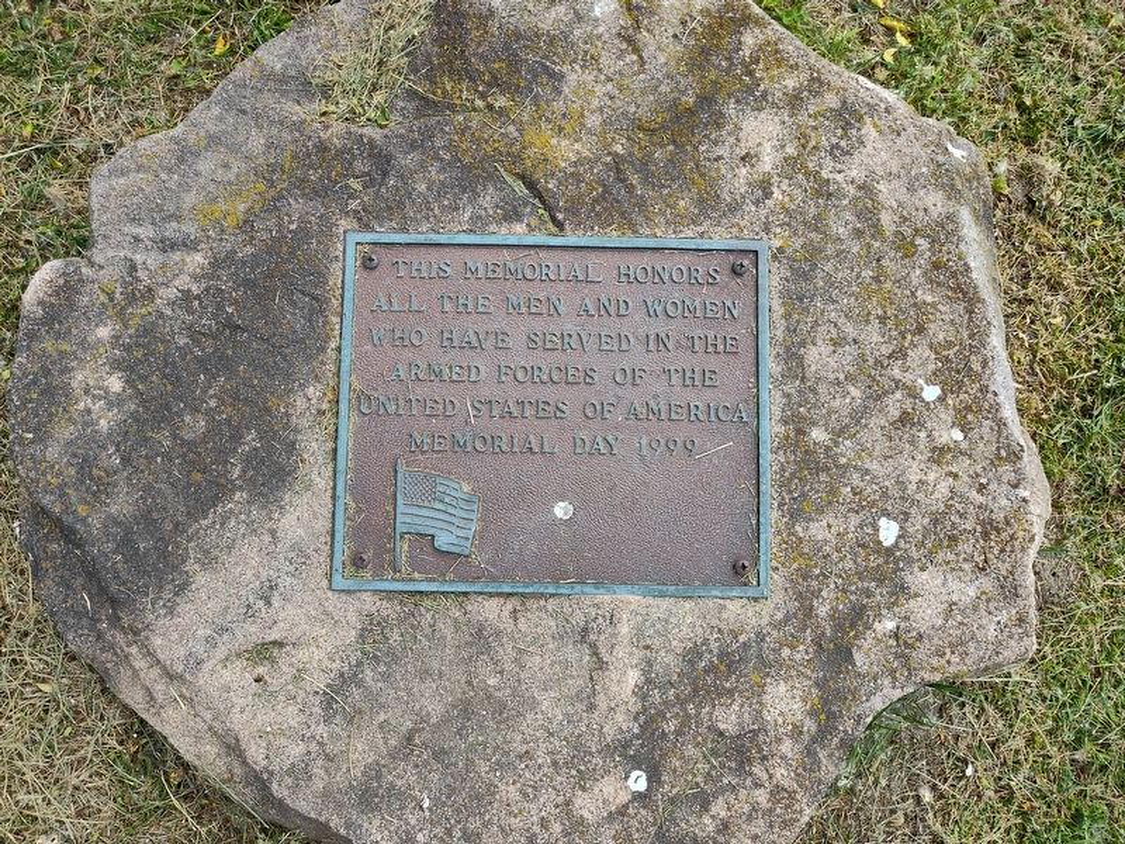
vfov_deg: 58.9
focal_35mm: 23
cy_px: 422
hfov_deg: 73.9
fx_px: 747
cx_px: 562
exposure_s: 1/442
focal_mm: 5.56
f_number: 1.8
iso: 100
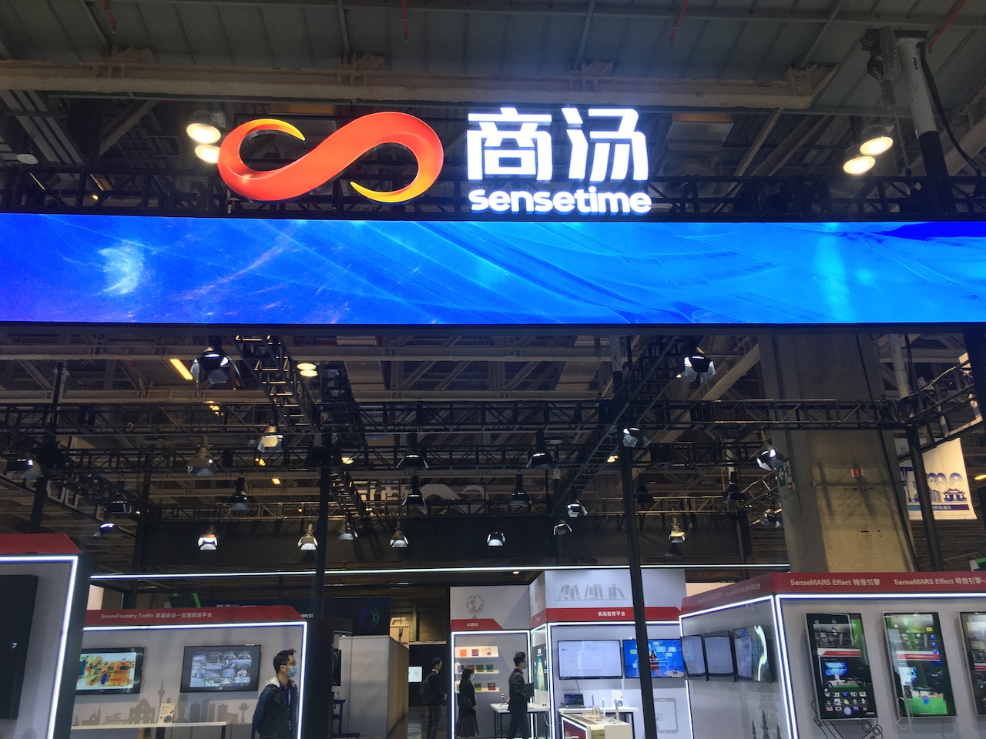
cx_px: 493
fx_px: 826
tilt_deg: +19.0
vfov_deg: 48.2
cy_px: 370
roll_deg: +1.4
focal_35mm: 29
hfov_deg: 61.7
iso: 32
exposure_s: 1/50
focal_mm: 4.15
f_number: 2.2
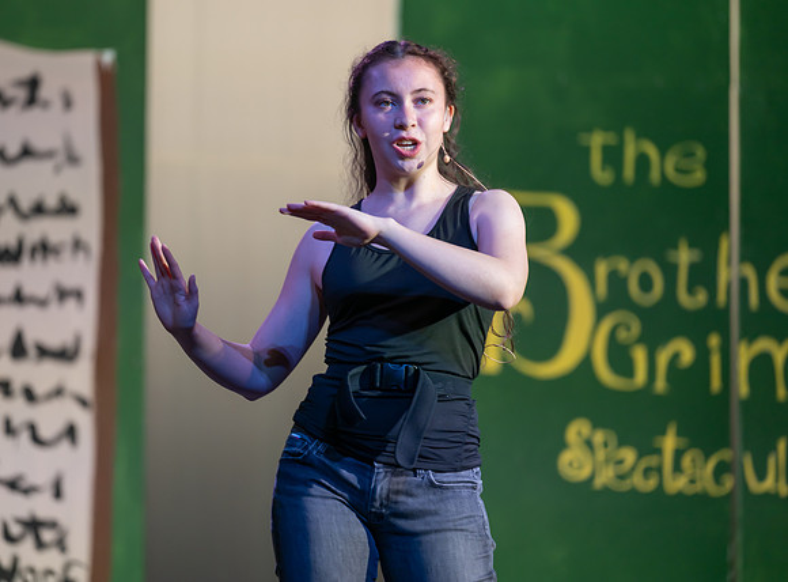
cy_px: 268
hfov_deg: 8.2
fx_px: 5481
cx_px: 318
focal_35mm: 242
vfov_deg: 6.1
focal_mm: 200
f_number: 2.8
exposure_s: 1/250
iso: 320
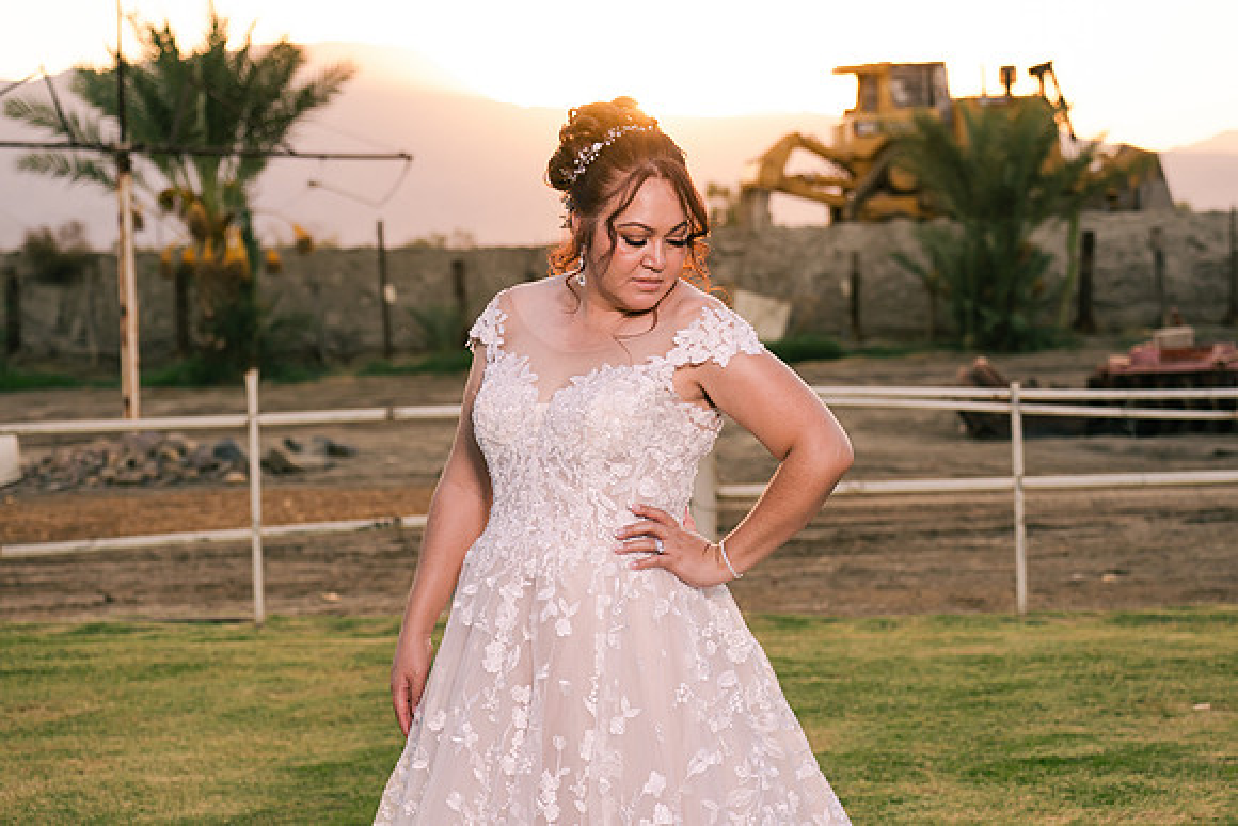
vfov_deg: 18.0
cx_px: 619
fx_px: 2614
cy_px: 413
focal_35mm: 76
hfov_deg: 26.6
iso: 200
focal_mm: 51
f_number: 3.2
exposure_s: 1/640
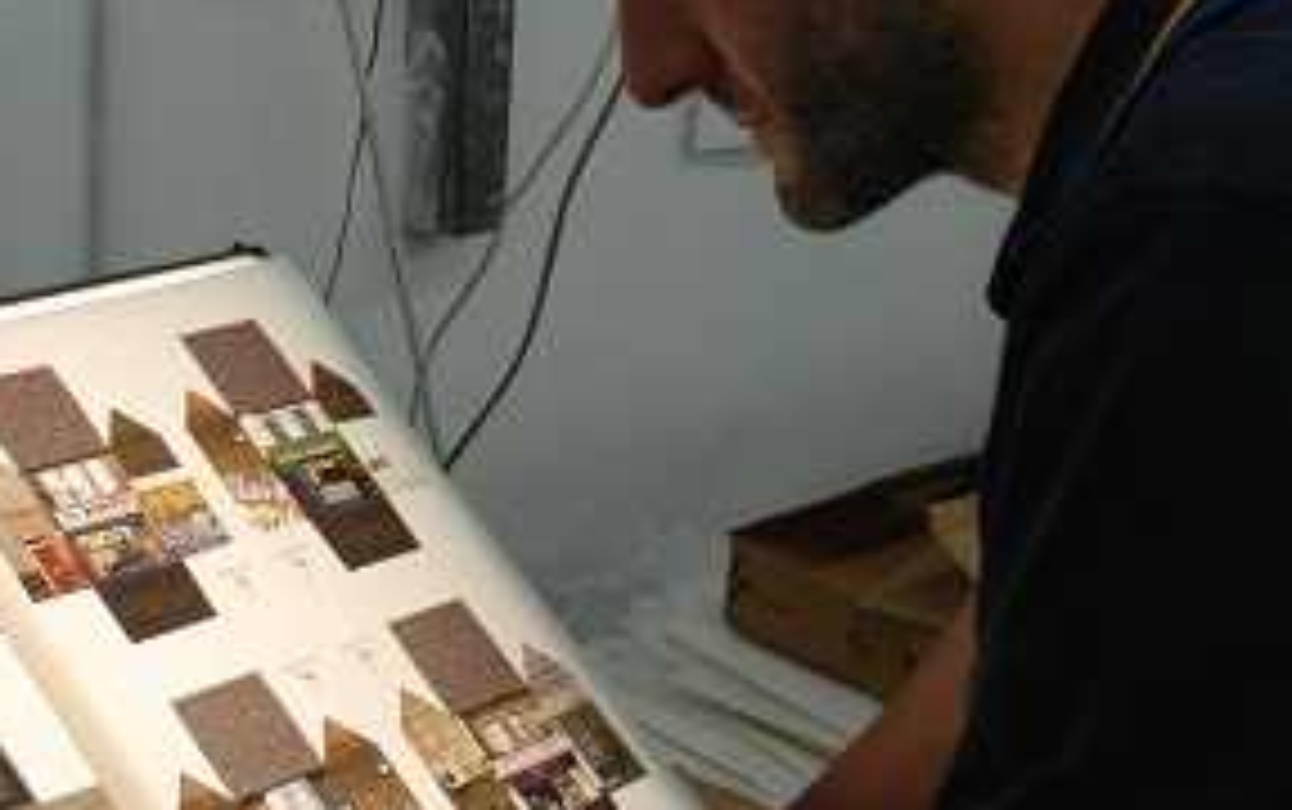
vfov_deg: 18.6
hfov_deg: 29.2
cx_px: 437
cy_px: 338
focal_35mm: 70
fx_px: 2467
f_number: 8
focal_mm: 18
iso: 320
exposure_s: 1/40
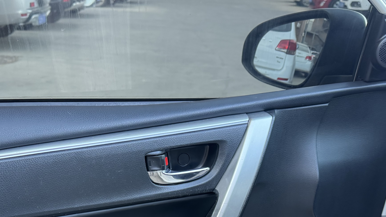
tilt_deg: -28.6
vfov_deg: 25.8
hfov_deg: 47.2
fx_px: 440
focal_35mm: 43
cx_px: 165
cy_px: 235
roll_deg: -3.0
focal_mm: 6.76
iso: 200
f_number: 1.78
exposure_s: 1/119
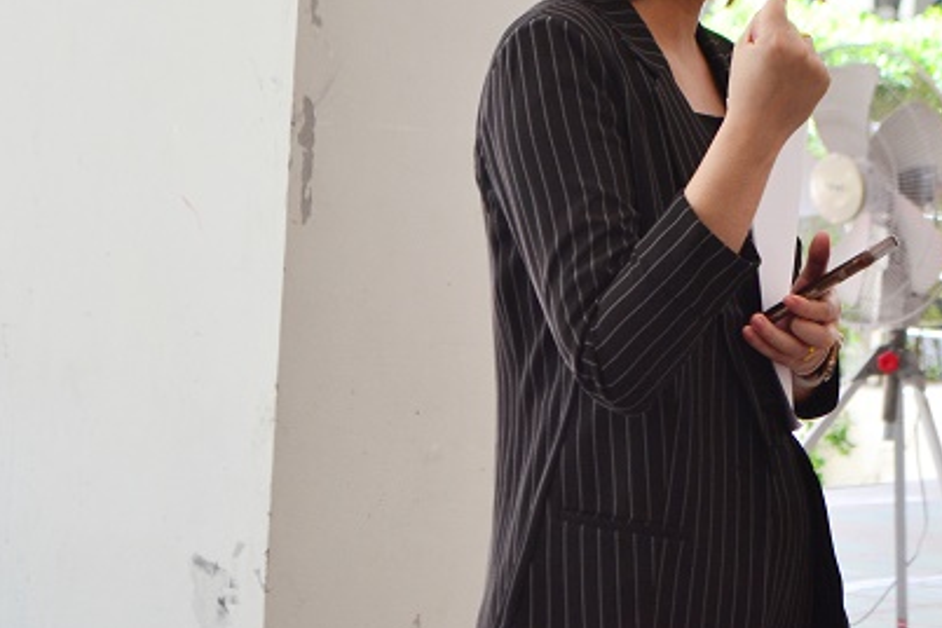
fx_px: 4291
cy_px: 273
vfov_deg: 8.4
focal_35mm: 164
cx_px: 766
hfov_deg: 12.5
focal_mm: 55
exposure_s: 1/125
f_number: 5.6
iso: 400
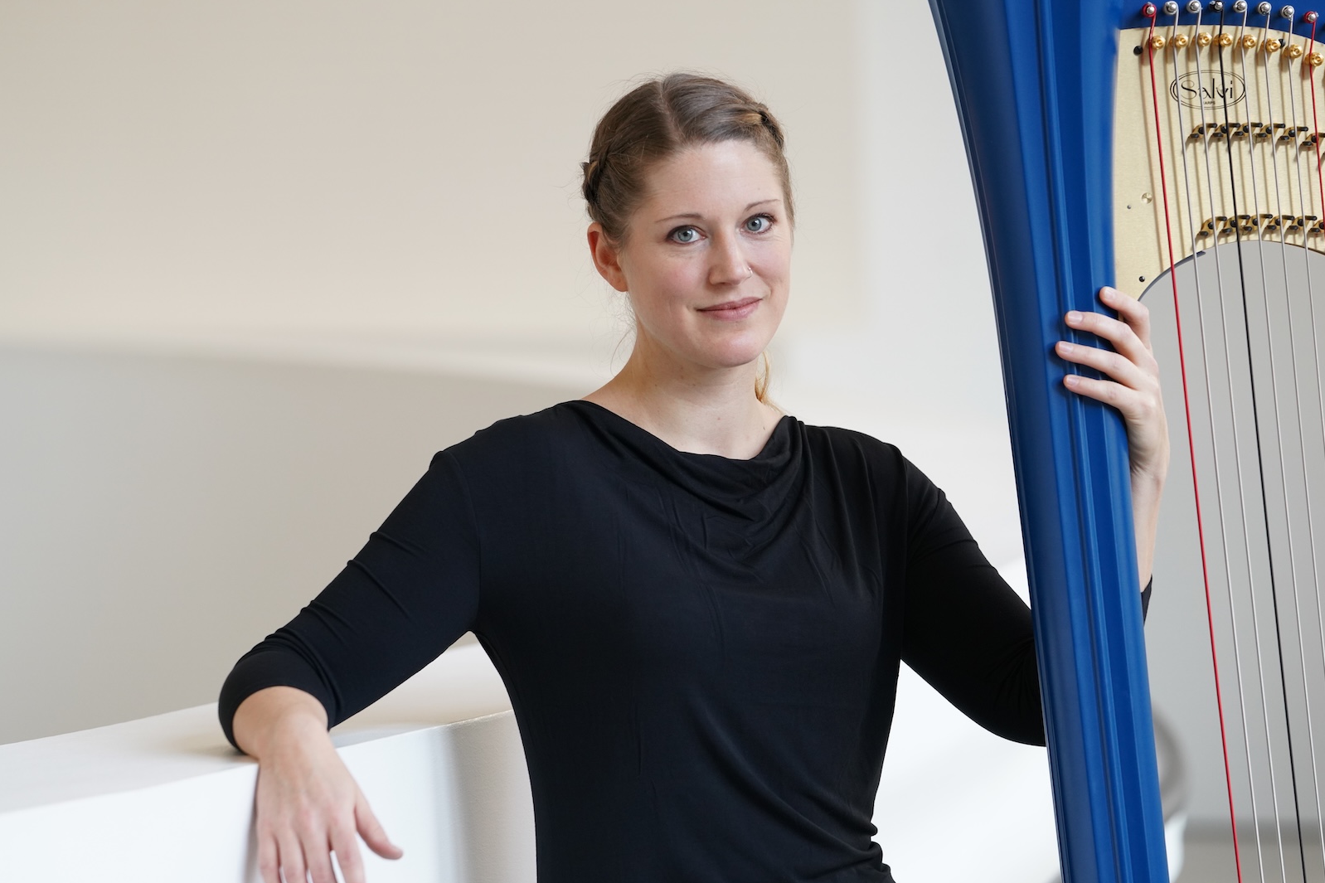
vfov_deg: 7.8
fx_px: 6477
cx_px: 760
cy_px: 452
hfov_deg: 11.7
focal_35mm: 176
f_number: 4
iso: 1250
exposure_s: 1/200
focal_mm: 148
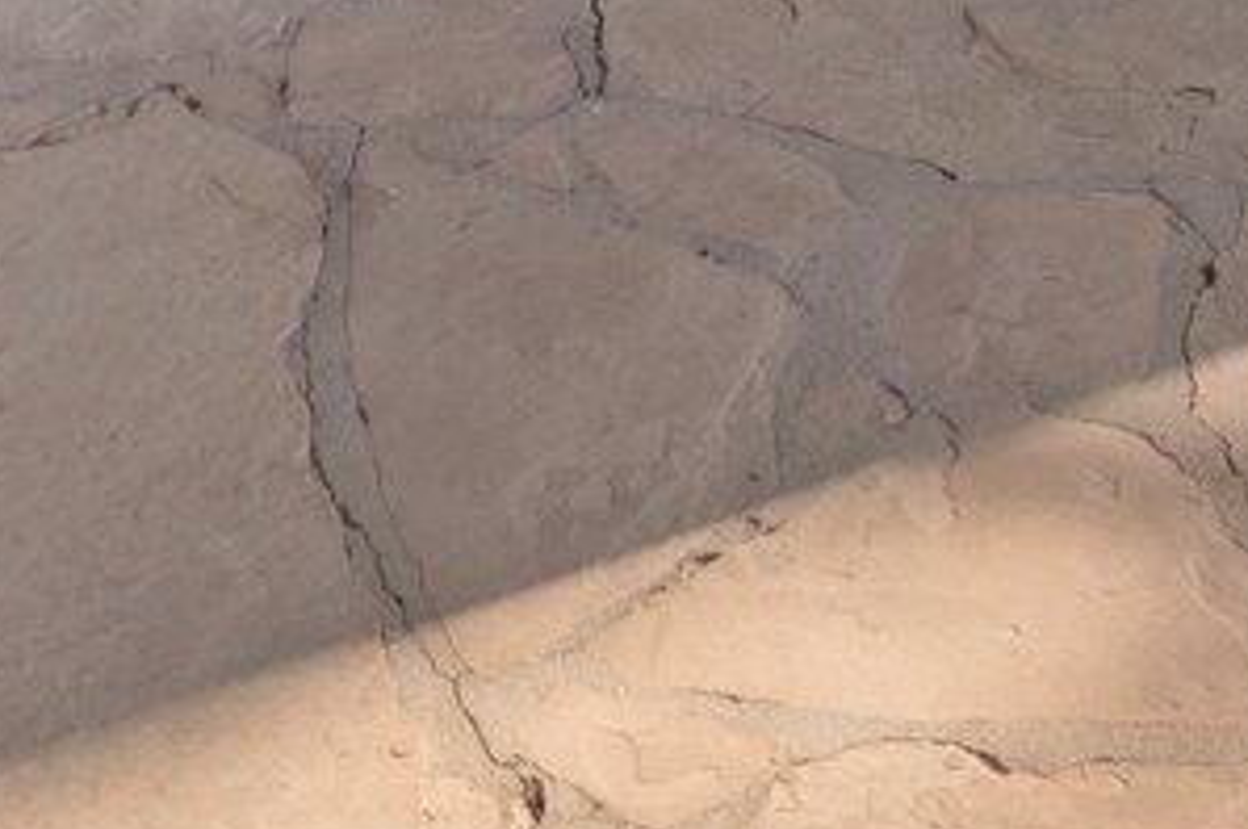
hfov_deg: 16.7
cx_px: 1512
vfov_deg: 9.0
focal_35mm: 117
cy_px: -1815
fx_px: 4052
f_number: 7.1
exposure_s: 1/400
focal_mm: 17
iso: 500
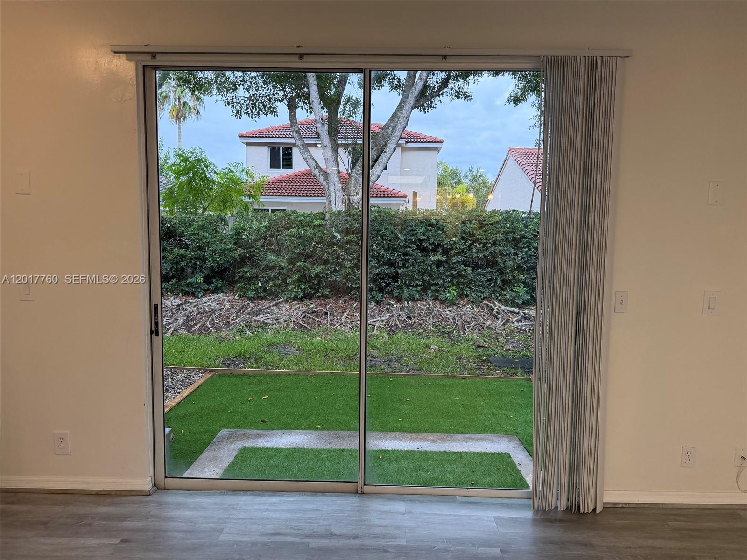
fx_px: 518
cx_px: 374
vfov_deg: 56.8
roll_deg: -0.9
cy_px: 280
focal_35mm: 24
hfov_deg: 71.6
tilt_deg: -5.3
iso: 200
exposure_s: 1/148
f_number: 1.78
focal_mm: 6.76
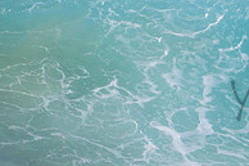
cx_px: 363
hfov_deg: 0.9
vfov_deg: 0.6
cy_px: 89
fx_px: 15501
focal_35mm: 2243
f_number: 5.6
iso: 280
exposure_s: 1/2000
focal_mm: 500
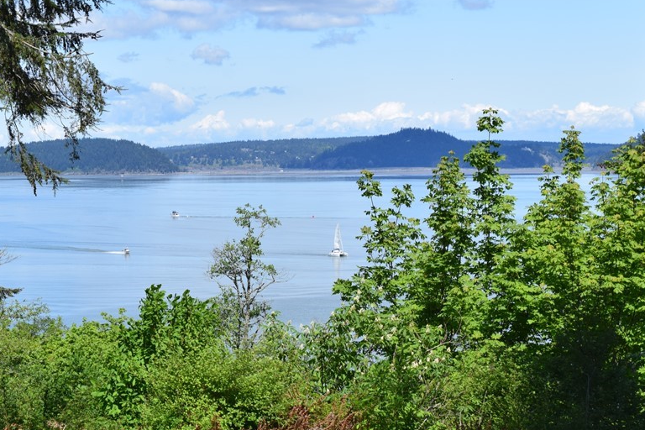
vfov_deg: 11.7
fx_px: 2091
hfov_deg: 17.5
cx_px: 316
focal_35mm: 117
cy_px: 238
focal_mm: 55
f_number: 10
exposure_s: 1/400
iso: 200
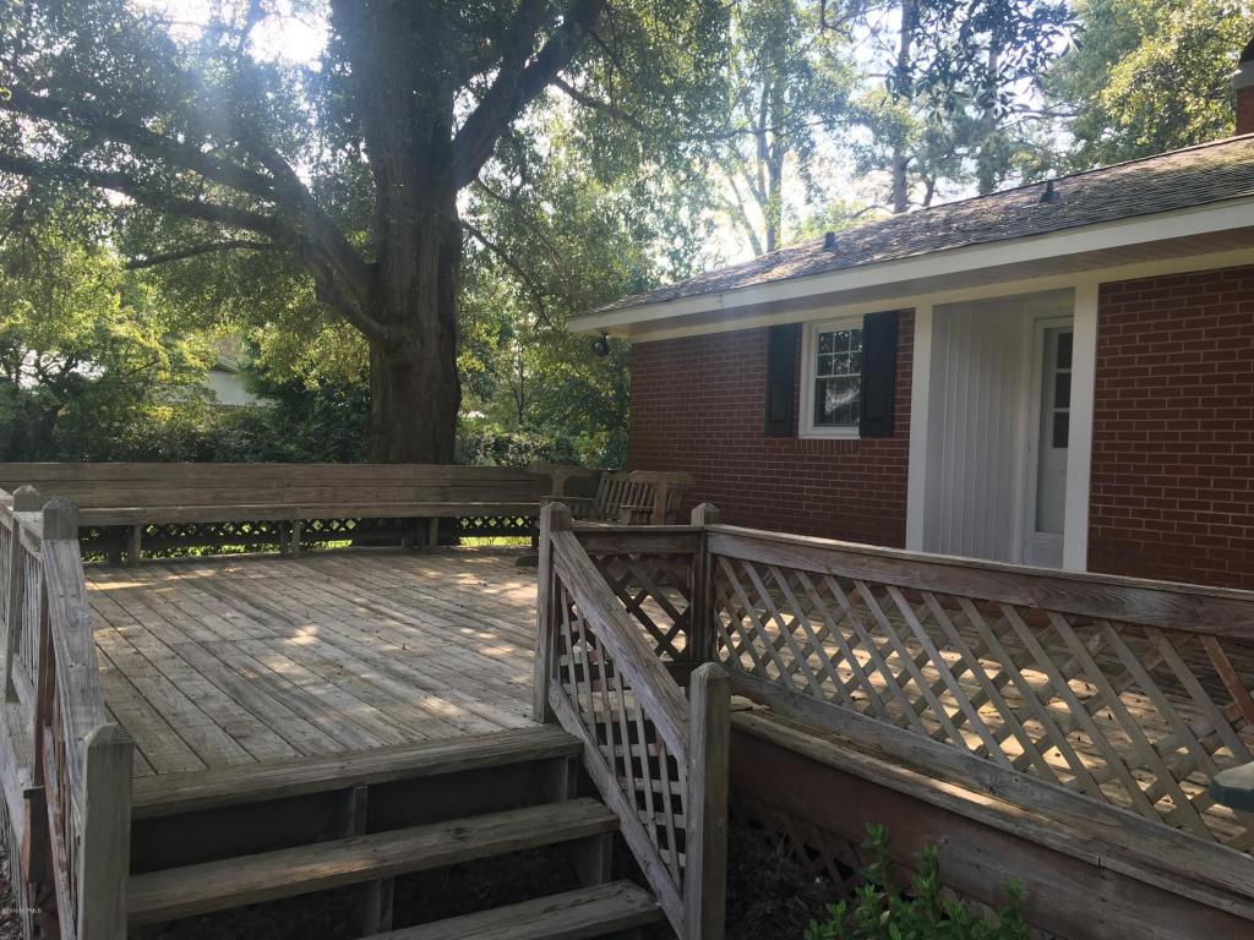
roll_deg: -1.4
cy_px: 470
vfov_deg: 48.2
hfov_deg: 61.7
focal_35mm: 29
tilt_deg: +0.1
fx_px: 1051
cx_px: 627
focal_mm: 4.15
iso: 25
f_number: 2.2
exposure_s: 1/120
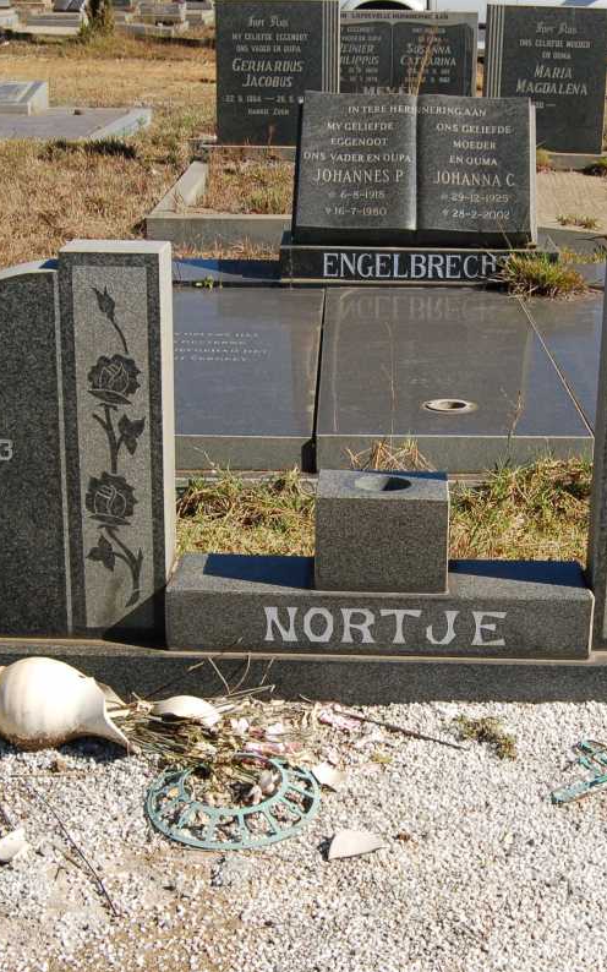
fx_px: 1589
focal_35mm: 60
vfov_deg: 34.0
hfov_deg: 21.6
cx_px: 370
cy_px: 487
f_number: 6.3
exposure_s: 1/500
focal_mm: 26
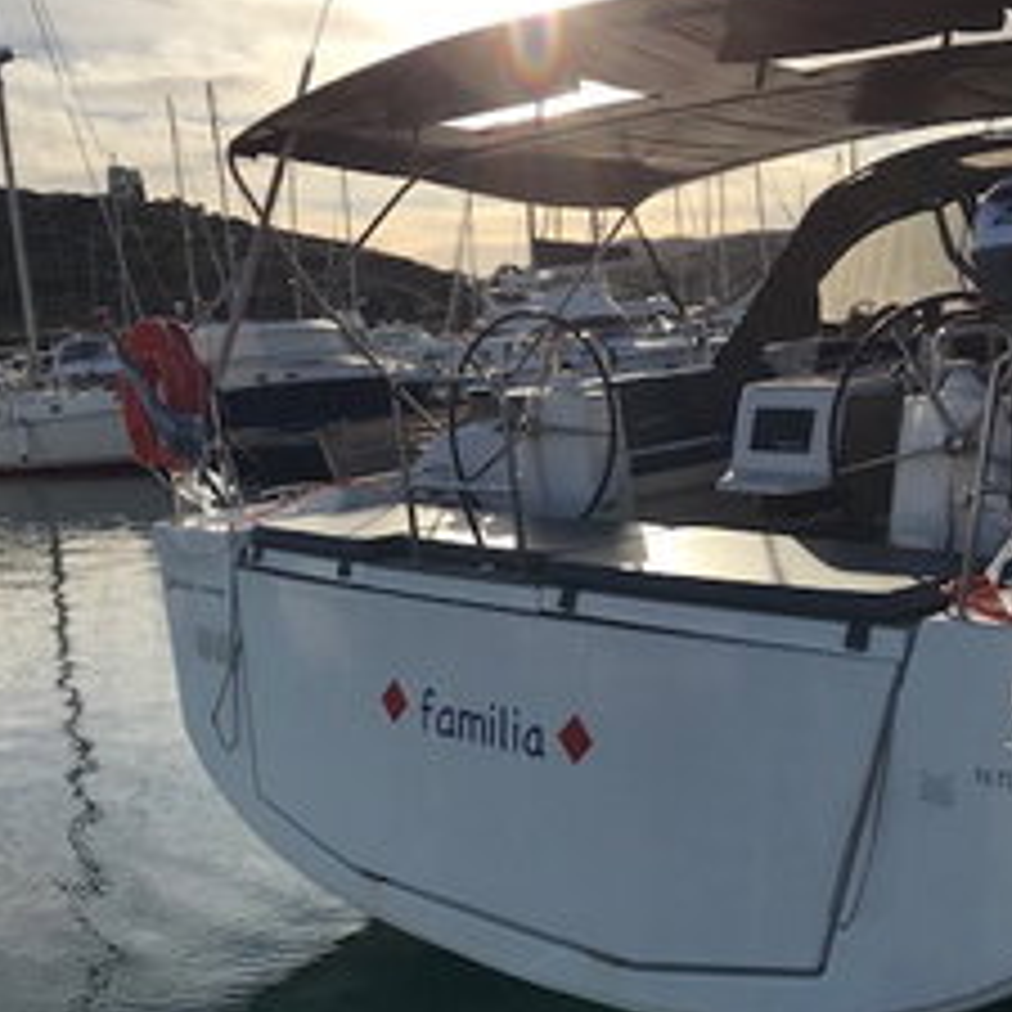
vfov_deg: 38.3
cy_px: 549
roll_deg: +4.2
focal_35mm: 44
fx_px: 1455
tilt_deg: -5.6
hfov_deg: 38.3
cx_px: 558
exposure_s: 1/5988
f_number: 1.8
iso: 25
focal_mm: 3.99
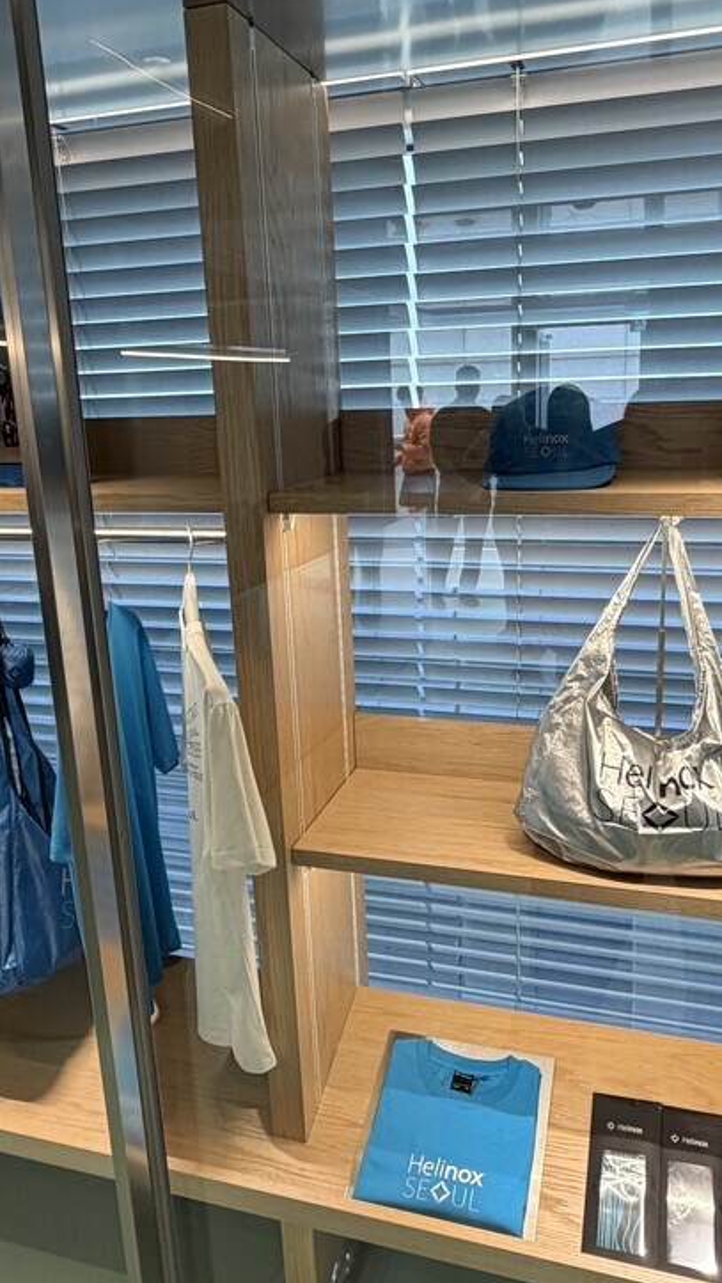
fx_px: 918
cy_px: 618
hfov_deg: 42.9
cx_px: 397
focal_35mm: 27
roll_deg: +0.8
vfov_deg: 69.8
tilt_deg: -15.6
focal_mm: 2.22
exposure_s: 1/120
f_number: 2.2
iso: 125
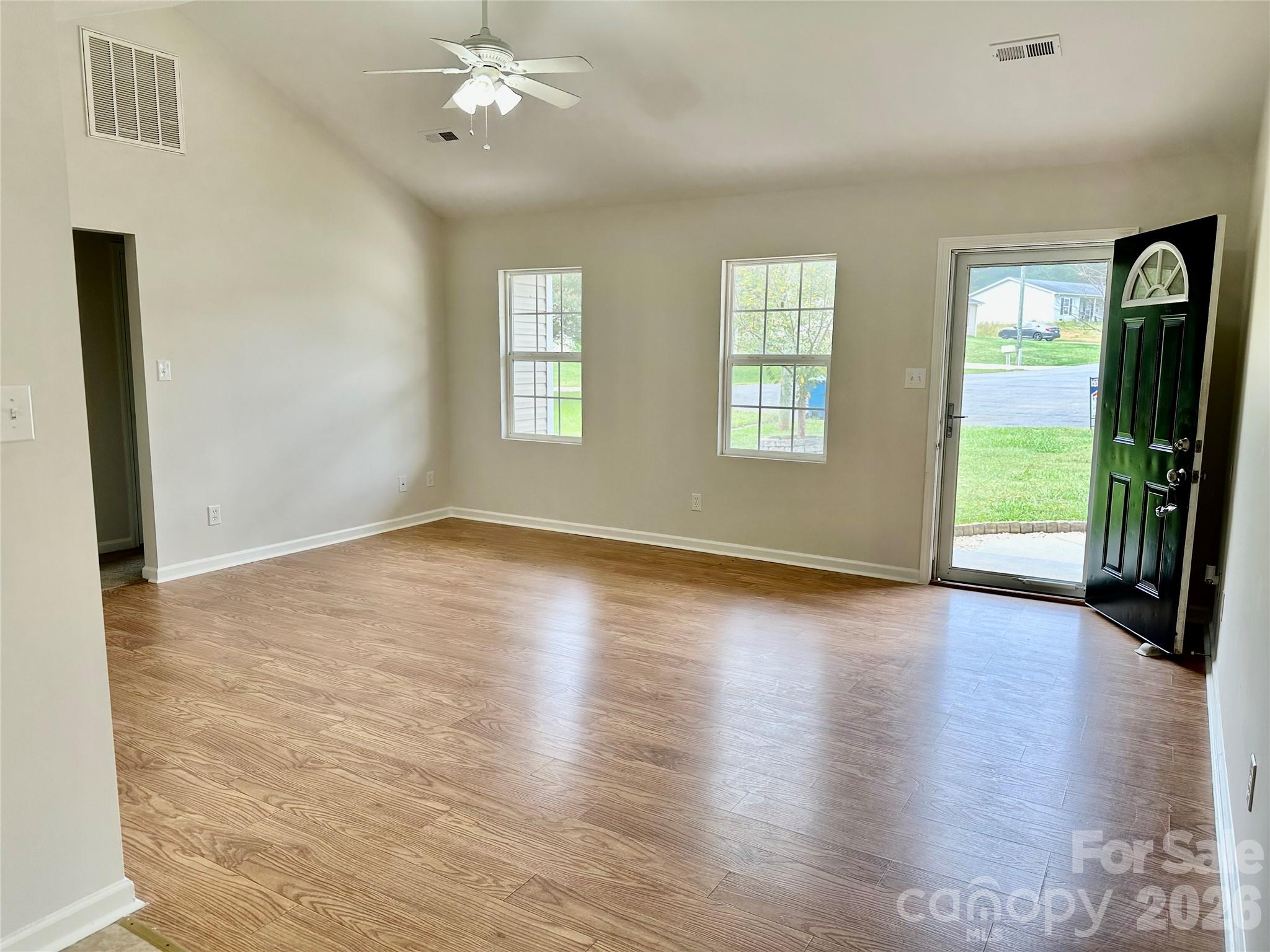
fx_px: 881
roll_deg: -0.5
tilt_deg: -8.4
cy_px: 476
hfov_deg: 71.6
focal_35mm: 24
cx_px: 635
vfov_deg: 56.8
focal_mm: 6.86
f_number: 1.78
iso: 100
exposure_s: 1/165
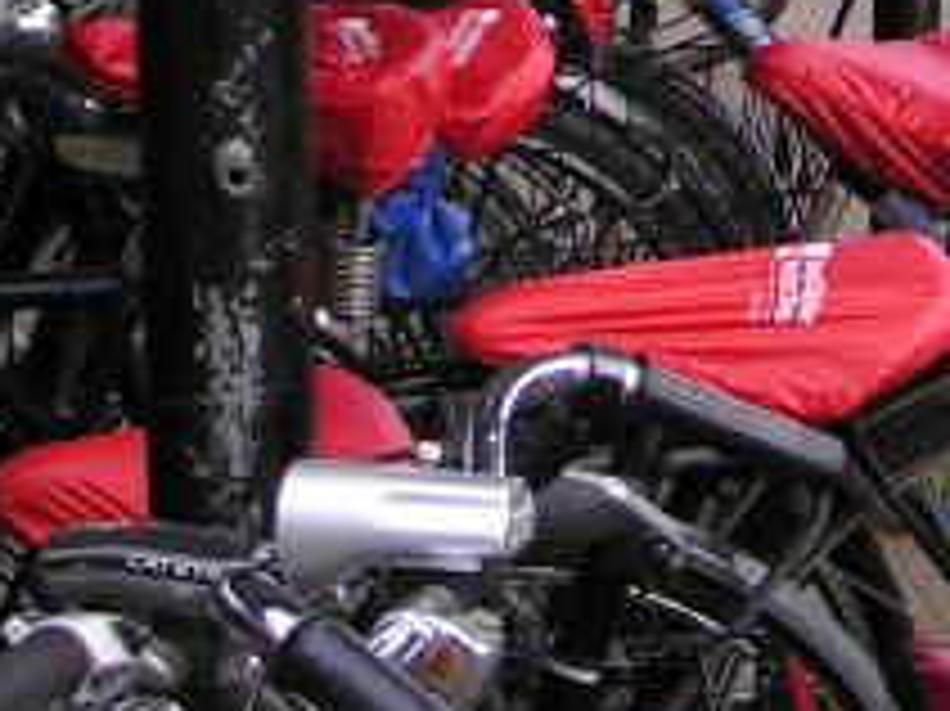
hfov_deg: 13.6
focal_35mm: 144
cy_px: -189
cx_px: 770
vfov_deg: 10.1
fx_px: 3950
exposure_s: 1/60
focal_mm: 5.8
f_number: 5.6
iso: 50
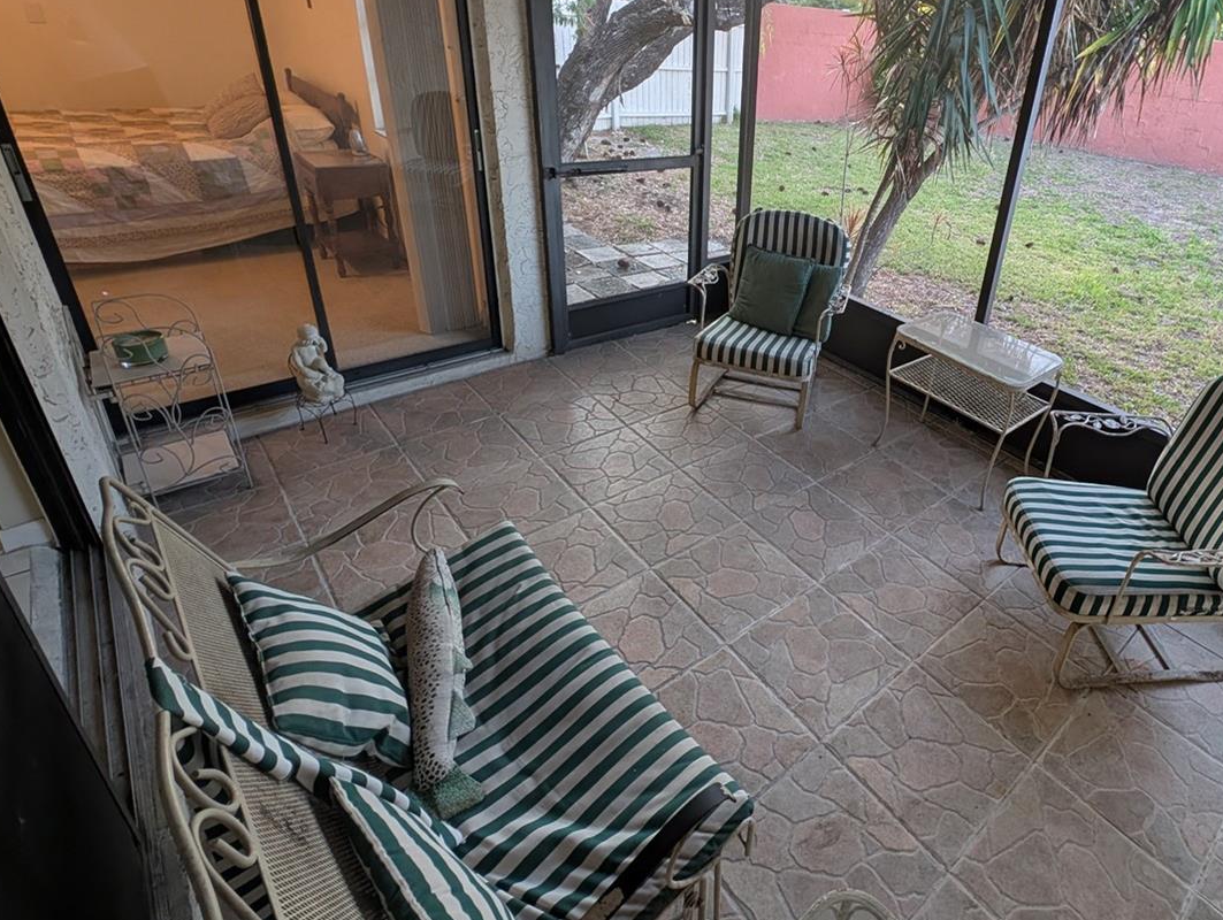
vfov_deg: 70.6
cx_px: 790
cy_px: 348
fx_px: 637
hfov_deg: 85.3
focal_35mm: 18
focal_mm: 2.23
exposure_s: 1/35.7
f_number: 1.95
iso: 70
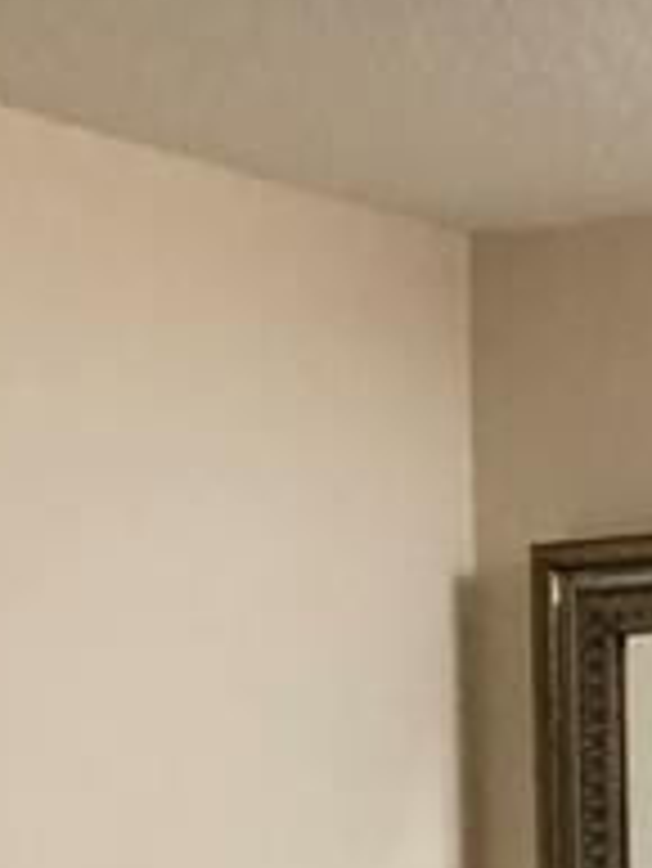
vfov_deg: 10.5
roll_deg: -0.5
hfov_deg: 8.4
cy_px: 1727
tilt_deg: -7.4
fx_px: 4365
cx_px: 953
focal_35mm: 174
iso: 40
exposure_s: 1/15
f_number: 1.8
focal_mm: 4
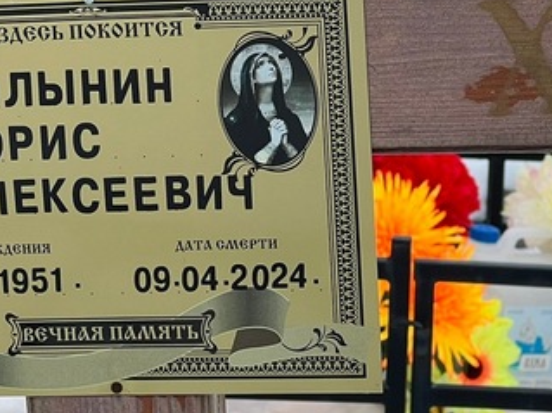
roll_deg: -0.5
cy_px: 264
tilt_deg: -13.1
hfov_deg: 10.2
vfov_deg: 7.7
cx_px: 149
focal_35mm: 193
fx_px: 3076
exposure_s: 1/99
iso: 32
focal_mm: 9
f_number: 2.8
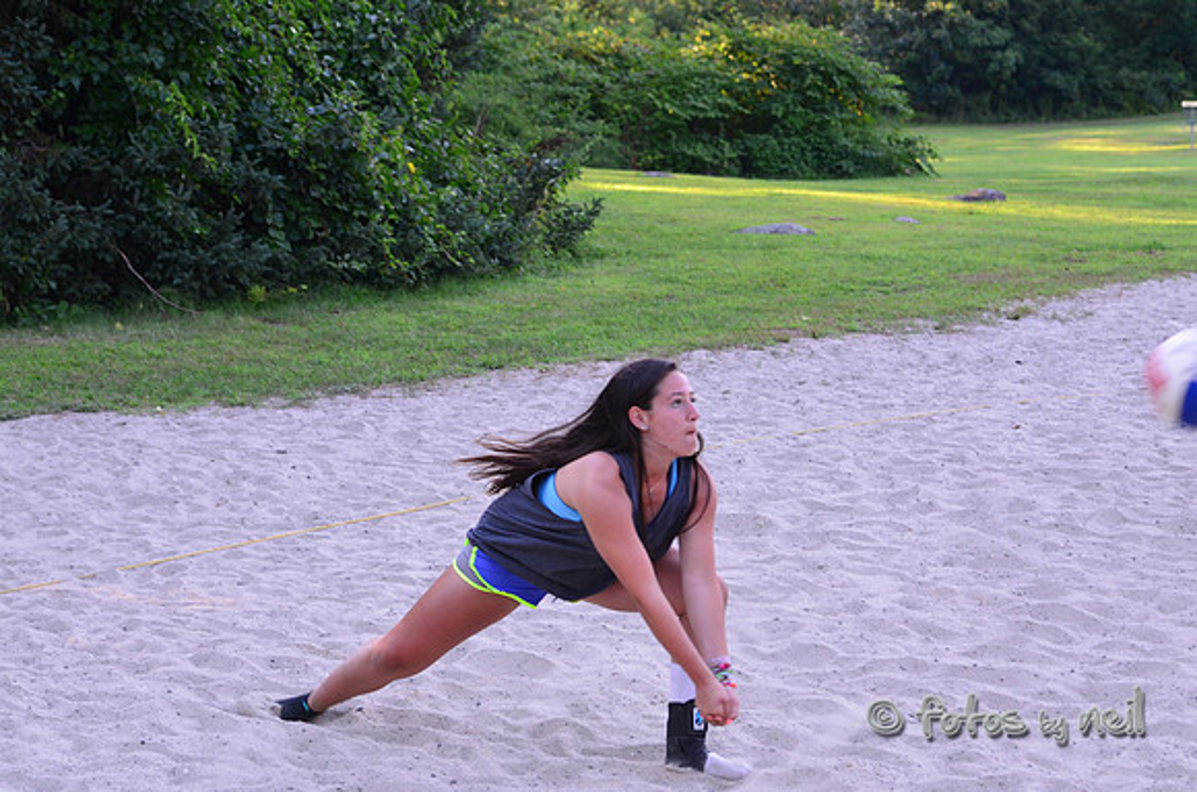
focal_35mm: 82
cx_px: 598
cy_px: 396
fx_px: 2737
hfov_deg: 24.7
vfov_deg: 16.5
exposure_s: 1/250
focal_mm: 55
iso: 400
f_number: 4
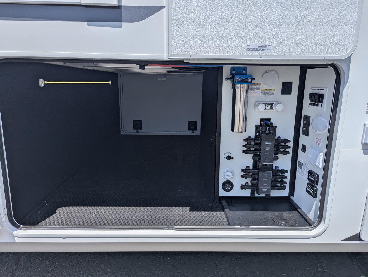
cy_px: 138
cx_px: 184
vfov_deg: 56.9
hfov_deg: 71.5
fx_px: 255
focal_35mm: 24
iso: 38
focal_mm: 6.81
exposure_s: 1/2309
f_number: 1.85
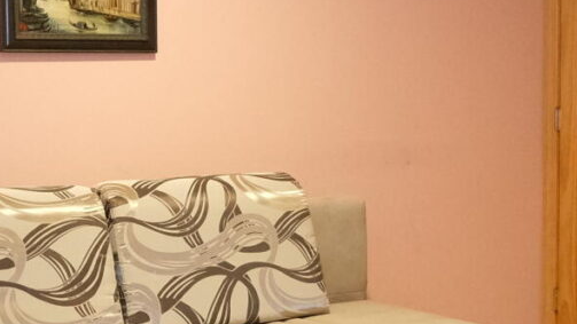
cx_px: 450
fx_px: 1224
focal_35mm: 80
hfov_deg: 26.1
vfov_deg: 15.1
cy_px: 148
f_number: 4
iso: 2500
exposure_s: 1/100
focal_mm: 10
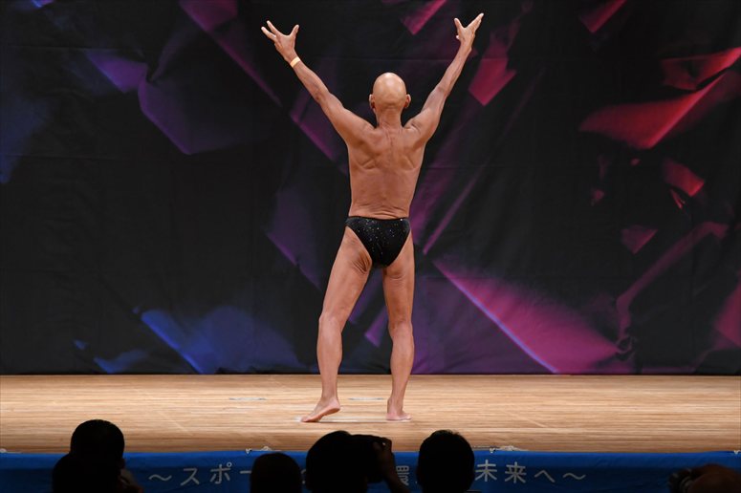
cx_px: 370
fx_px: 4938
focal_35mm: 240
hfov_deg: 8.6
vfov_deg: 5.7
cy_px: 246
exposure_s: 1/400
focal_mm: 160
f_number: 5.6
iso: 2500
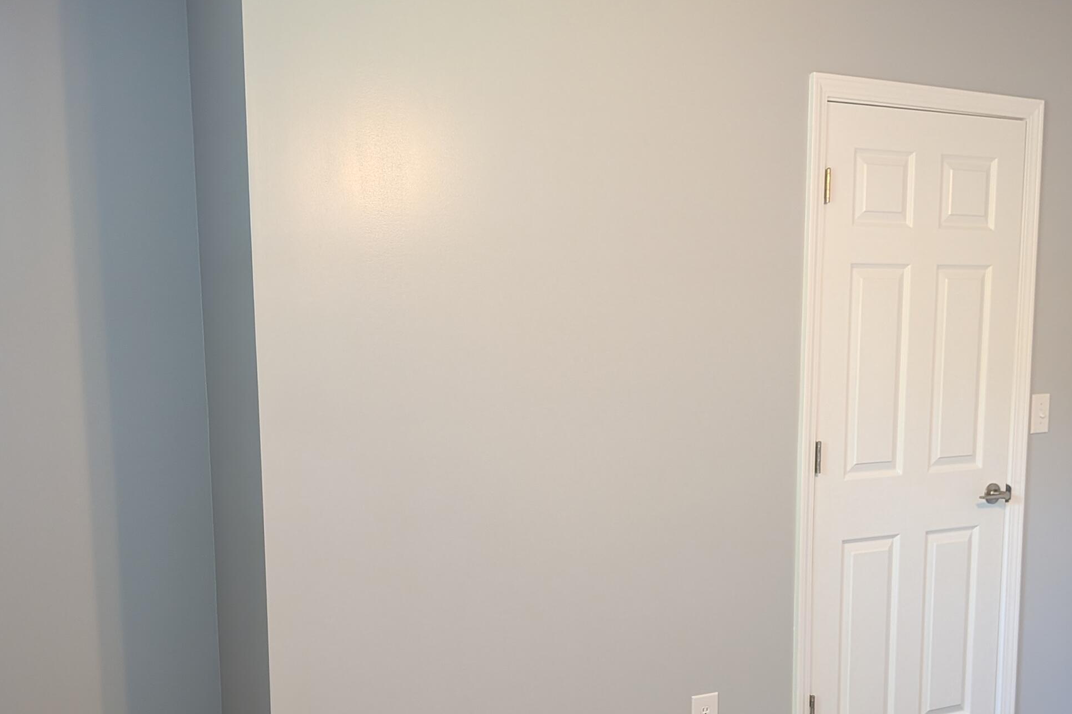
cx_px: 505
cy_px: 525
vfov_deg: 33.6
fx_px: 1161
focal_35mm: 39
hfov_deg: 49.5
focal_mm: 4.53
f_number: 1.7
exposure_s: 1/30
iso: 106
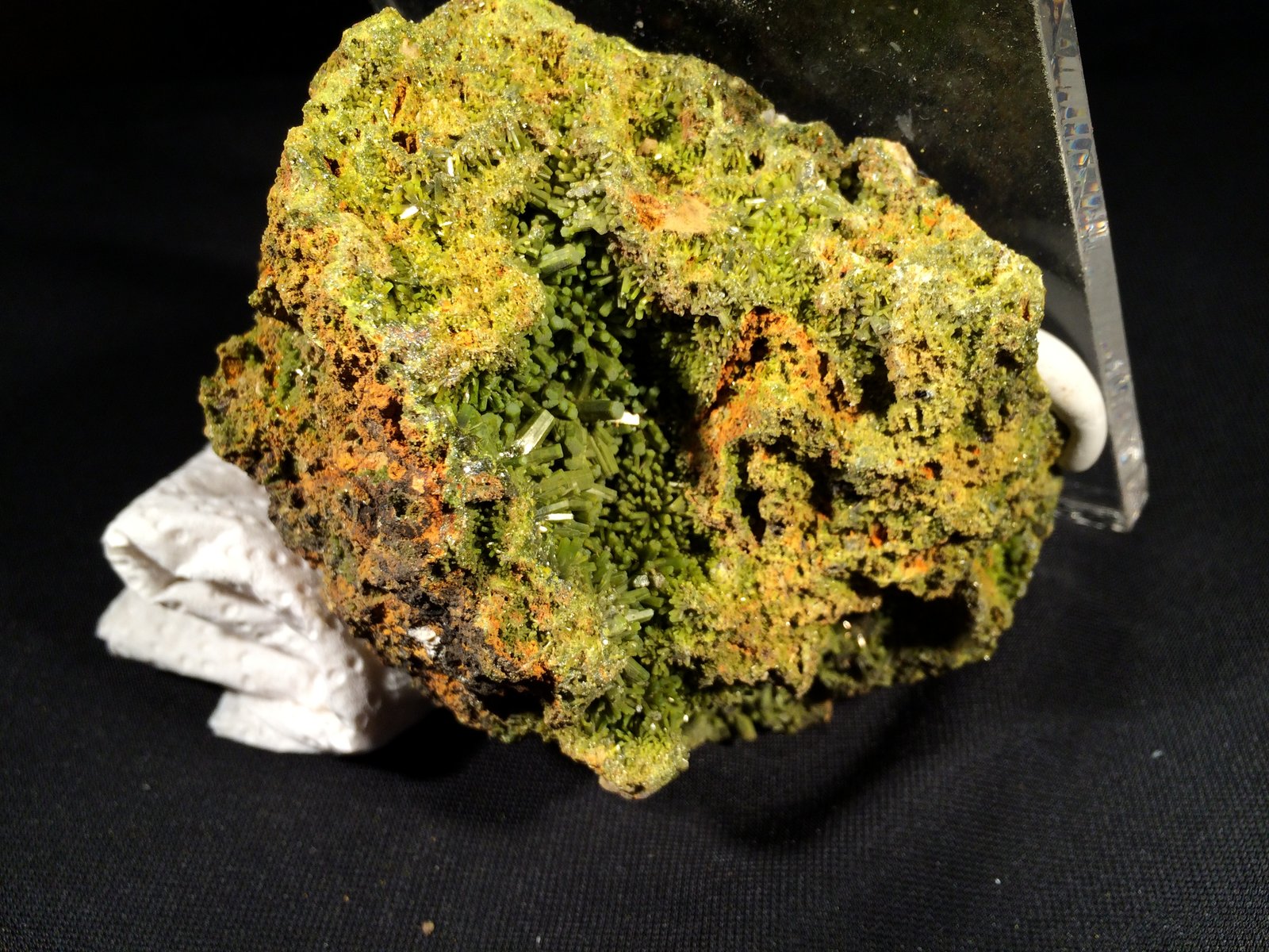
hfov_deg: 61.7
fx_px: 1063
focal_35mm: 29
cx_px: 634
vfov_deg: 48.2
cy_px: 476
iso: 50
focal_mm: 4.15
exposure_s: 1/120
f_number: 2.2
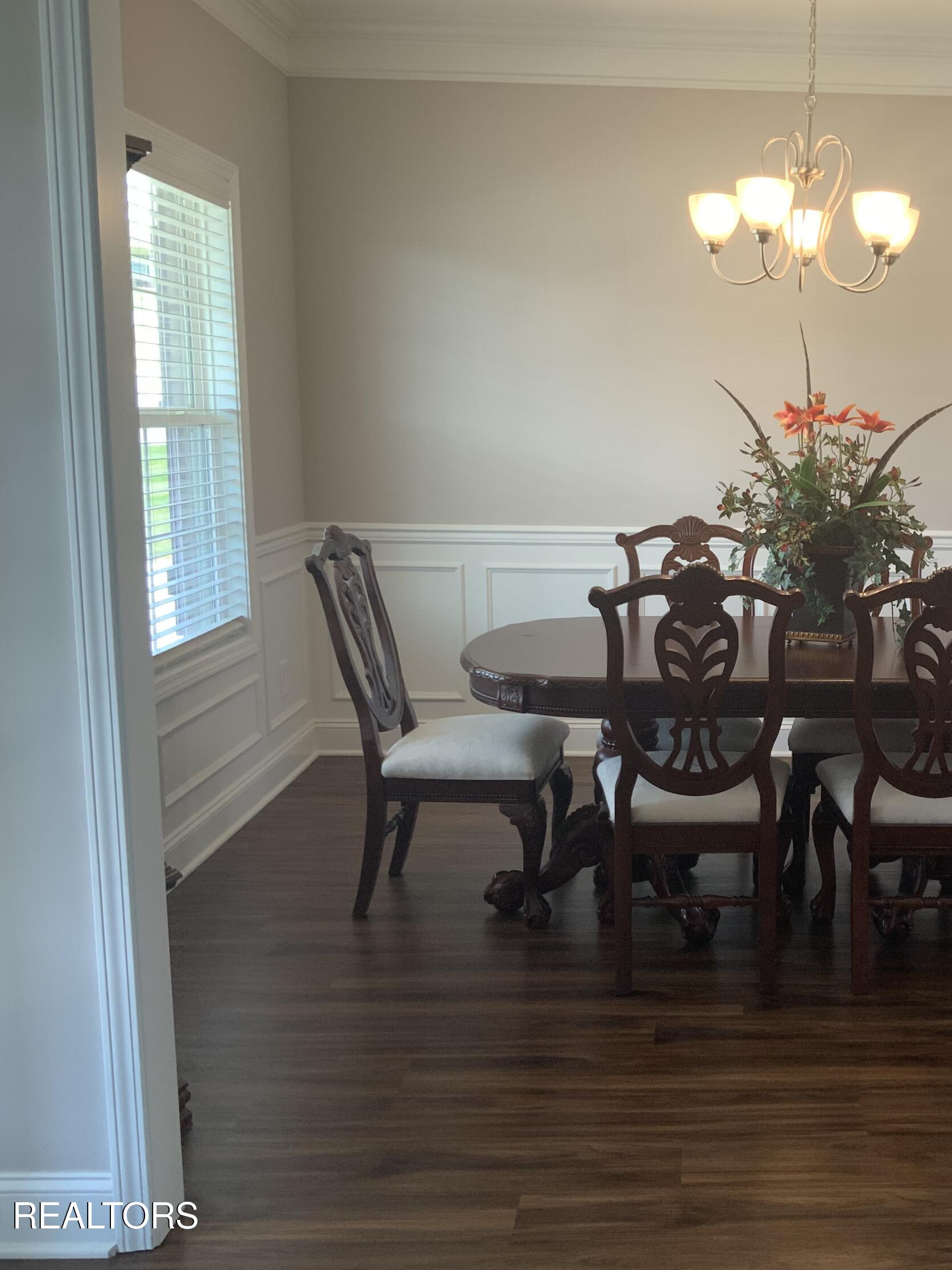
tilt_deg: -7.8
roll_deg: -0.8
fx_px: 1430
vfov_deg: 47.9
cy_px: 634
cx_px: 781
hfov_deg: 35.5
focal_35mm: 39
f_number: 1.8
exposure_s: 1/60
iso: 50
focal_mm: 3
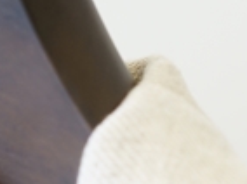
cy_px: 282
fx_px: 2123
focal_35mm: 298
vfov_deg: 4.9
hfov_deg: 6.6
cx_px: 308
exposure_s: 1/60
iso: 400
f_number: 4
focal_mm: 55
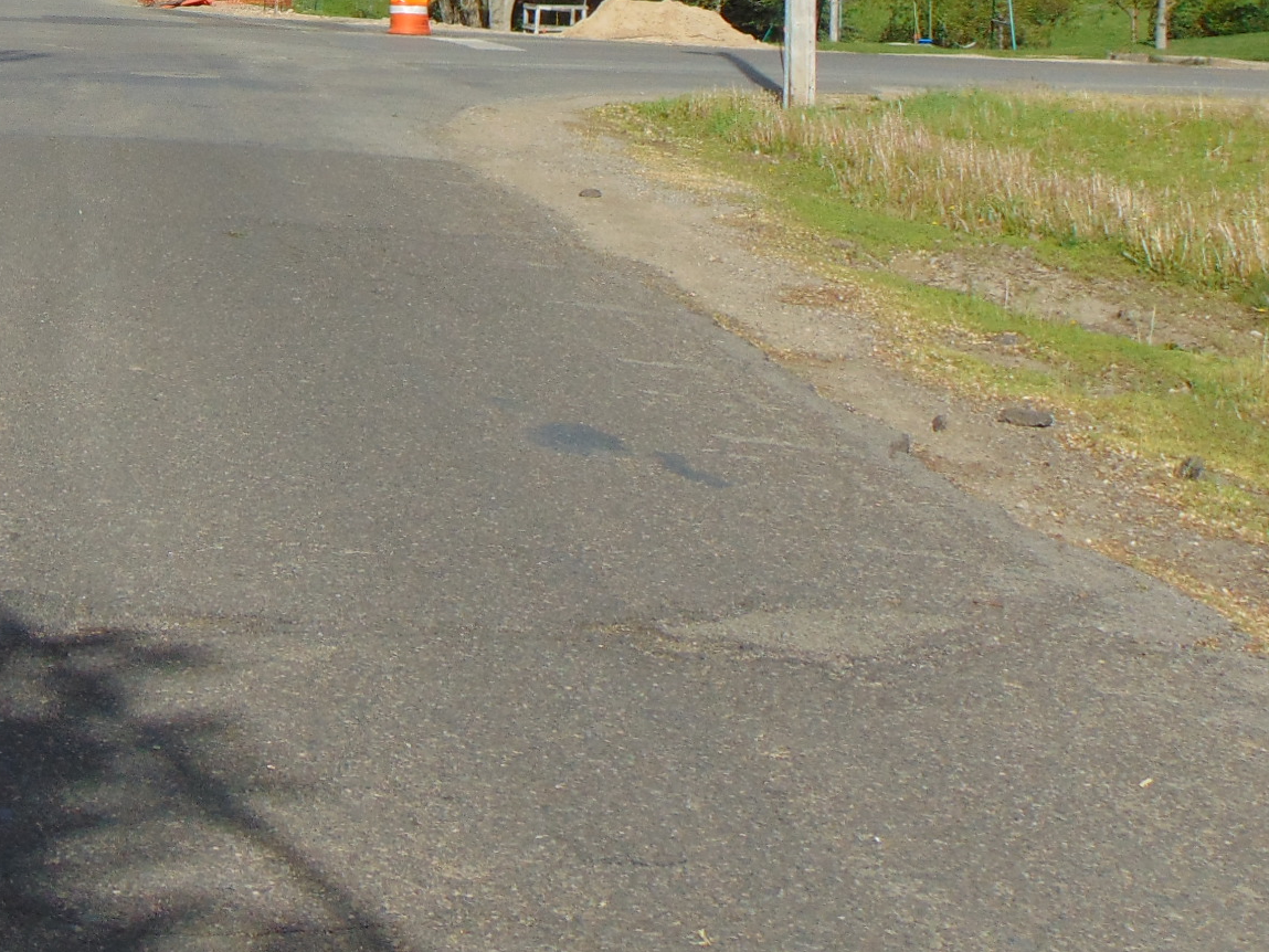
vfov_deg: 16.3
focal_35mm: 88
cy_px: -108
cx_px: 59
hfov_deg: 21.6
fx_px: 3226
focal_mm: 6.9
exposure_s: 1/320
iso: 80
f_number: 8.5
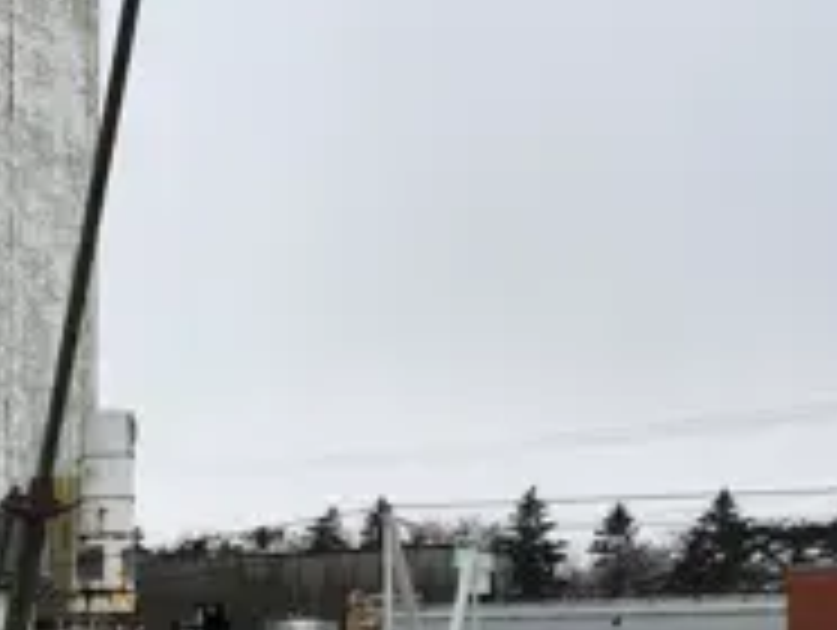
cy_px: 711
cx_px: -540
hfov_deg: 20.0
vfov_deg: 18.0
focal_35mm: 79
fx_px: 1913
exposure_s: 1/619
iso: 20
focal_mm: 5.4
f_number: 1.8
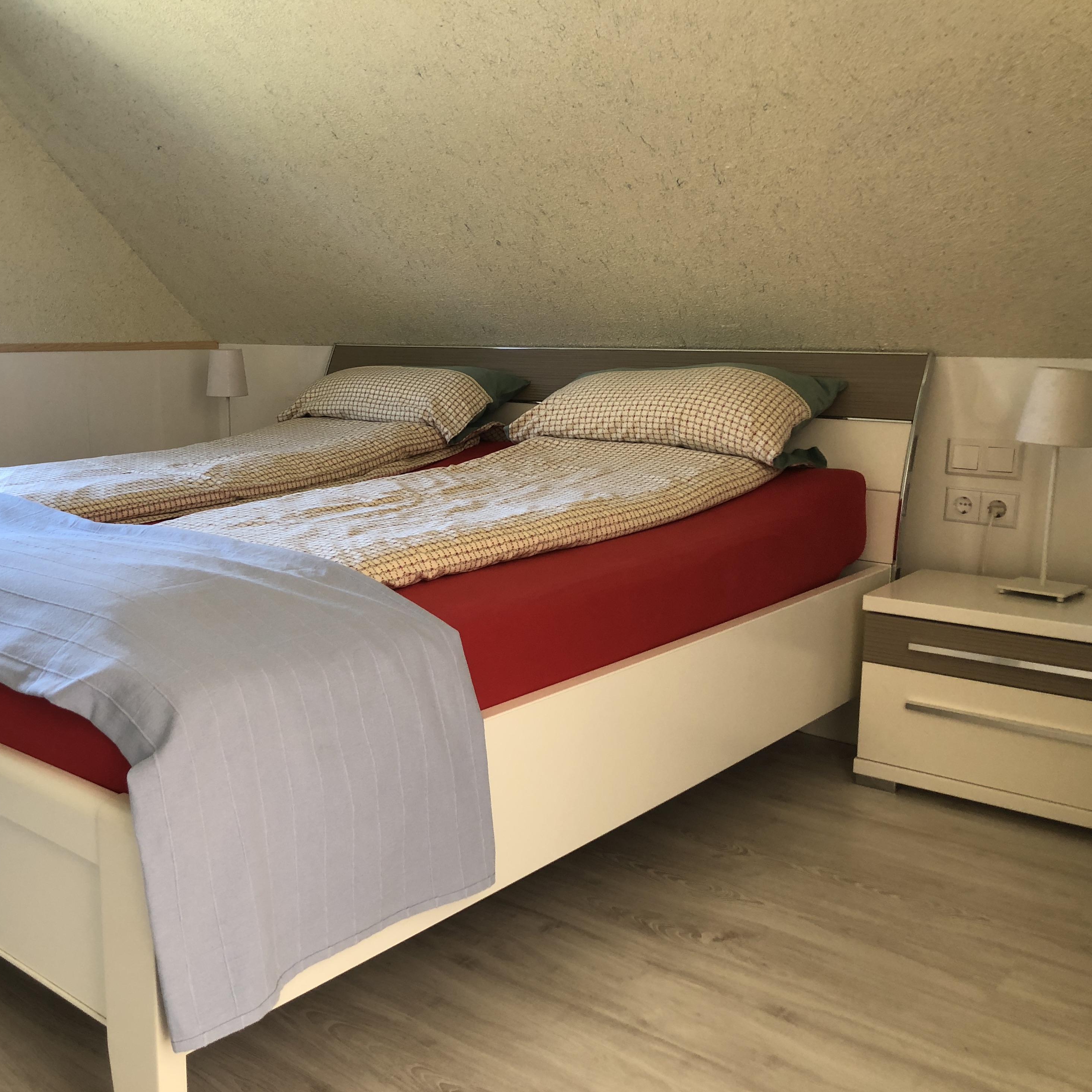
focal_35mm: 34
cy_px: 537
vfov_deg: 48.4
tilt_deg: -10.5
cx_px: 352
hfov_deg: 47.5
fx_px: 1213
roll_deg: +1.5
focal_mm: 3.99
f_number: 1.8
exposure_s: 1/20
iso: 40
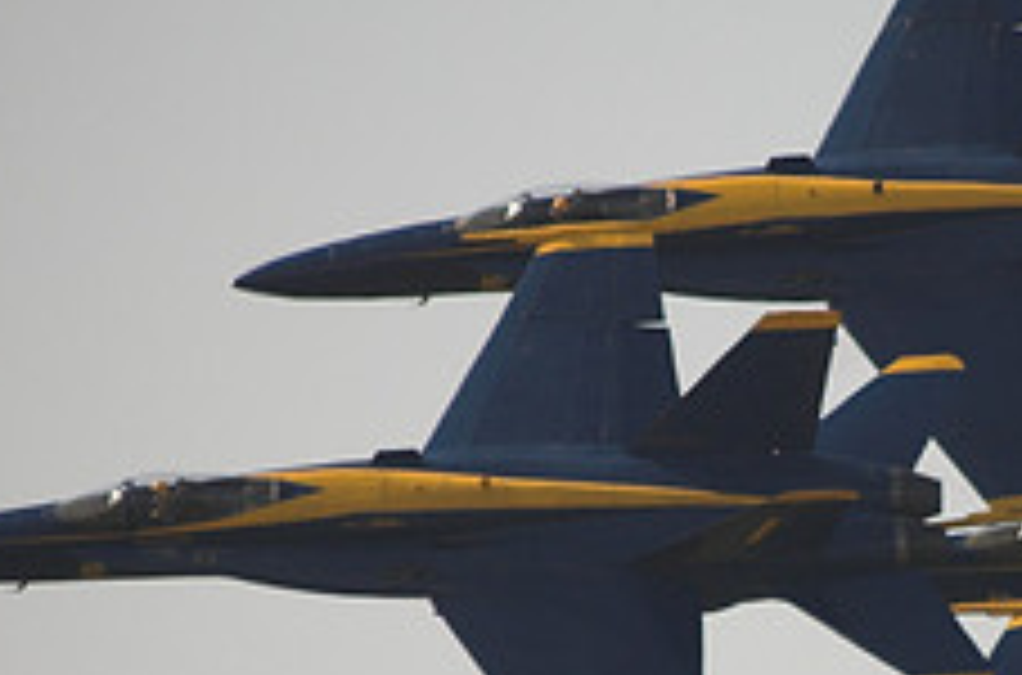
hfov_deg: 1.3
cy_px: 598
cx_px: 950
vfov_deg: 0.8
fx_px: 45636
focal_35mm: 1612
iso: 280
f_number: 6.3
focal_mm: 420
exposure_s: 1/1000
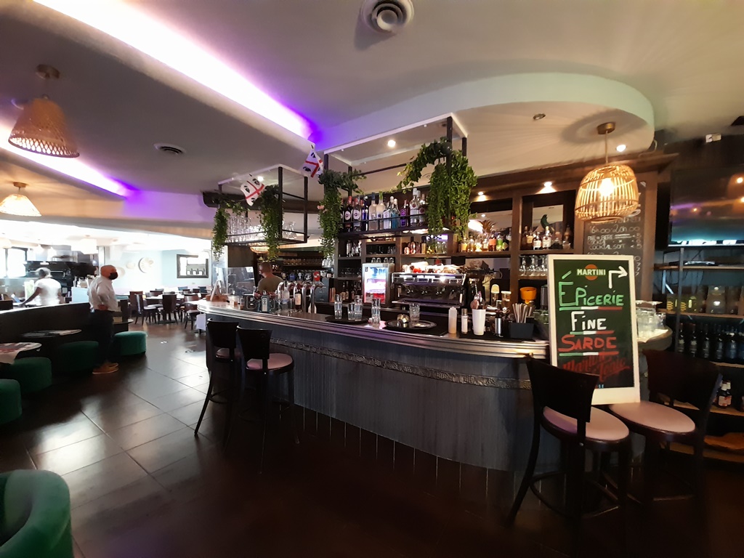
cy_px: 279
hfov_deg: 106.2
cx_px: 372
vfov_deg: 89.9
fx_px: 279
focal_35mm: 13
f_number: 2.2
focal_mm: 1.42
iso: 400
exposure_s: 1/20
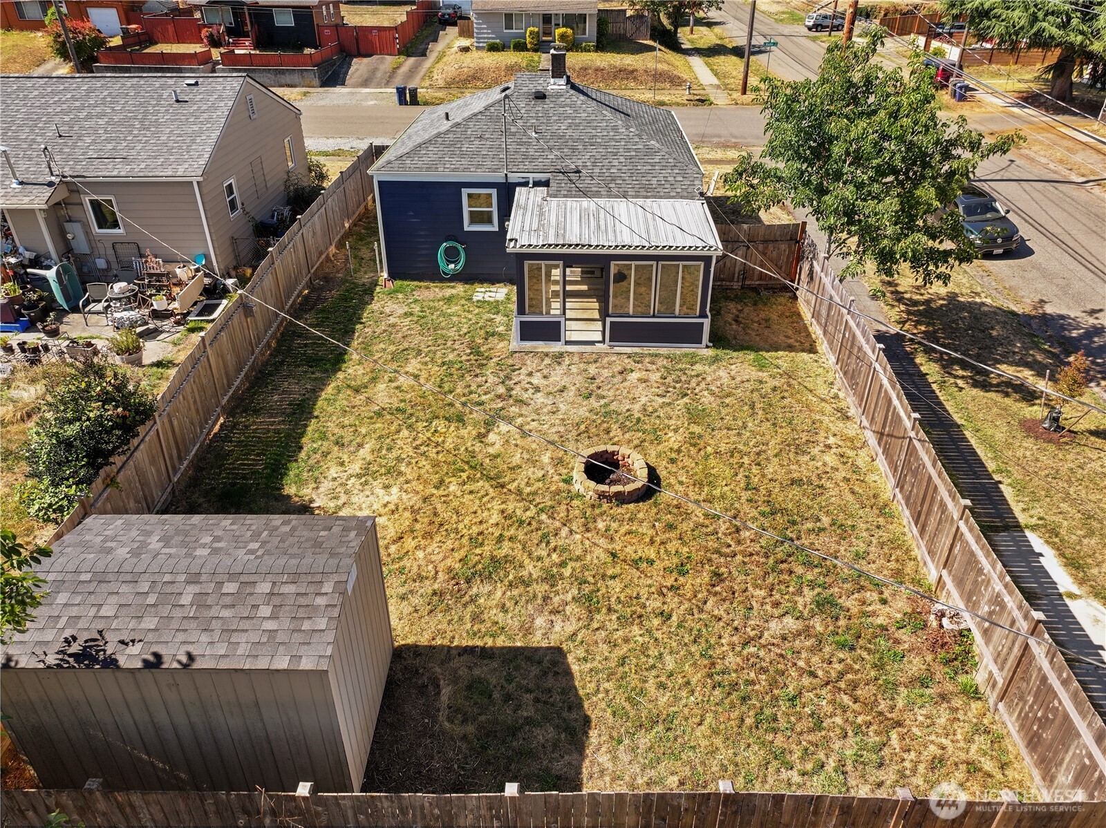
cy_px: 414
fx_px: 766
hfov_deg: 71.6
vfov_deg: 56.8
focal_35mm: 24
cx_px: 553
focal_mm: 12.29
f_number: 2.8
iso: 110
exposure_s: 1/100
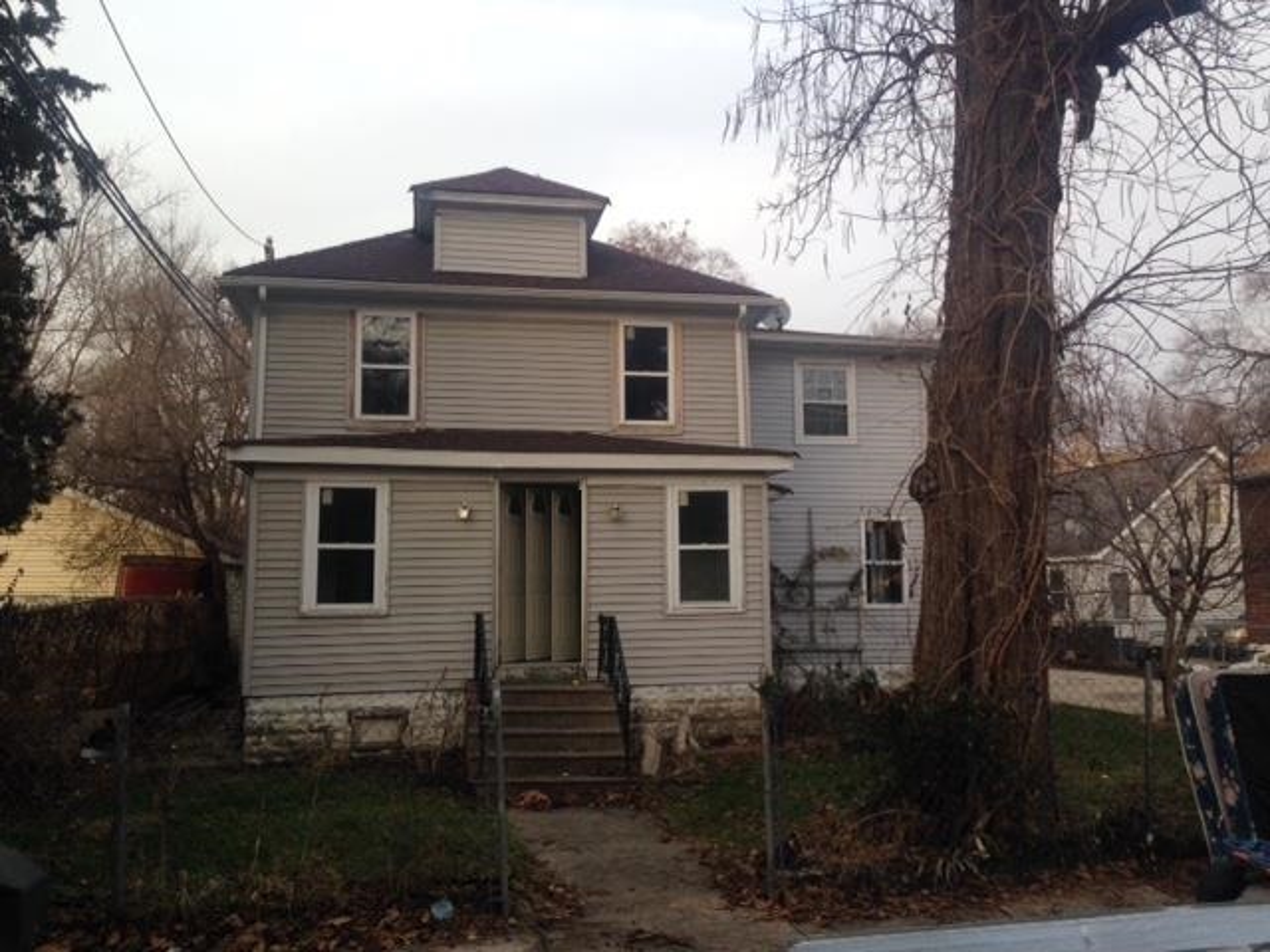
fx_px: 1211
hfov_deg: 55.4
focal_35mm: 33
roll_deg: -0.6
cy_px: 476
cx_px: 635
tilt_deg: +8.5
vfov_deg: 42.9
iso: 50
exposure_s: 1/167
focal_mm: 4.12
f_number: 2.4
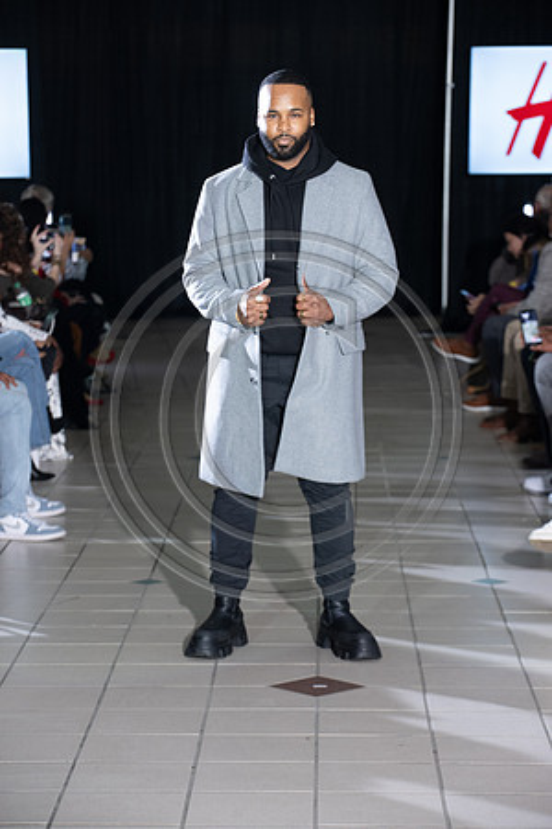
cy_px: 414
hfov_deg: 12.2
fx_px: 2576
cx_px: 276
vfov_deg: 18.3
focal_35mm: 112
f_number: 5.6
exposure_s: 1/125
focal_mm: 112
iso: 1250
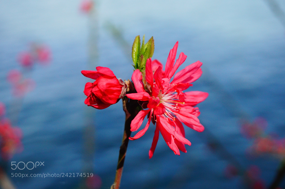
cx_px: 142
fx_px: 475
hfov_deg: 33.4
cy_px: 94
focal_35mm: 60
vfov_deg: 22.6
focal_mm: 40
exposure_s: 1/2000
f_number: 5.6
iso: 1000
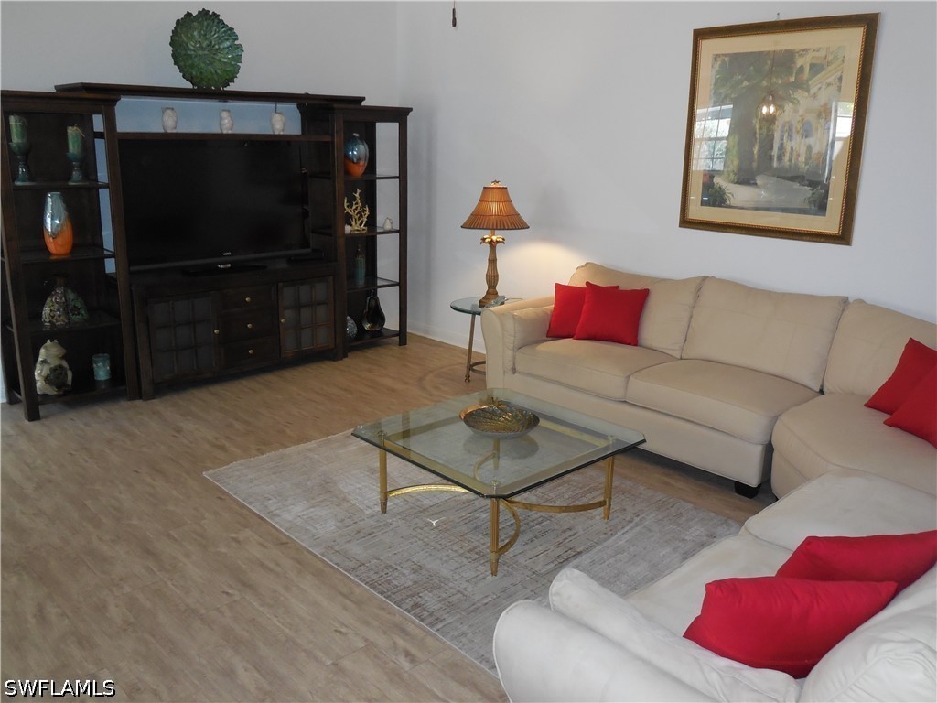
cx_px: 468
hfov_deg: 60.0
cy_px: 352
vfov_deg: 46.8
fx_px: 812
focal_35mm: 30
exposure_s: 1/25
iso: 320
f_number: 3.2
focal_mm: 5.3
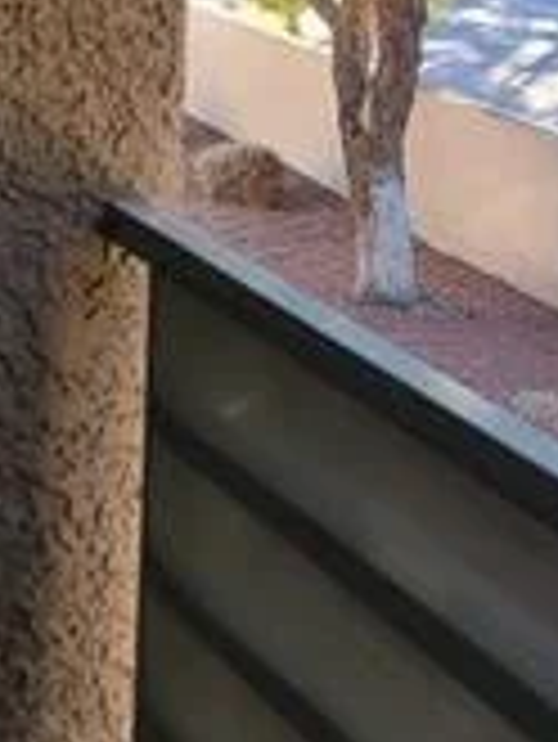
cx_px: 756
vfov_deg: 21.5
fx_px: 1953
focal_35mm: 91
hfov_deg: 15.4
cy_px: 265
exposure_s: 1/120
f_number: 1.8
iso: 50
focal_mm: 7
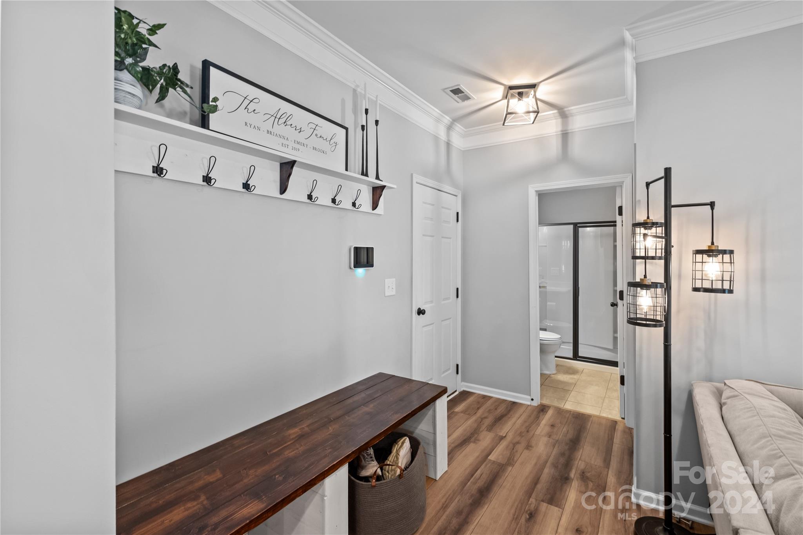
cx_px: 402
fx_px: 335
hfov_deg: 100.4
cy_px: 268
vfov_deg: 77.3
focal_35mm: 15
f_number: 6.4
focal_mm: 10
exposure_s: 1/5
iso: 2000
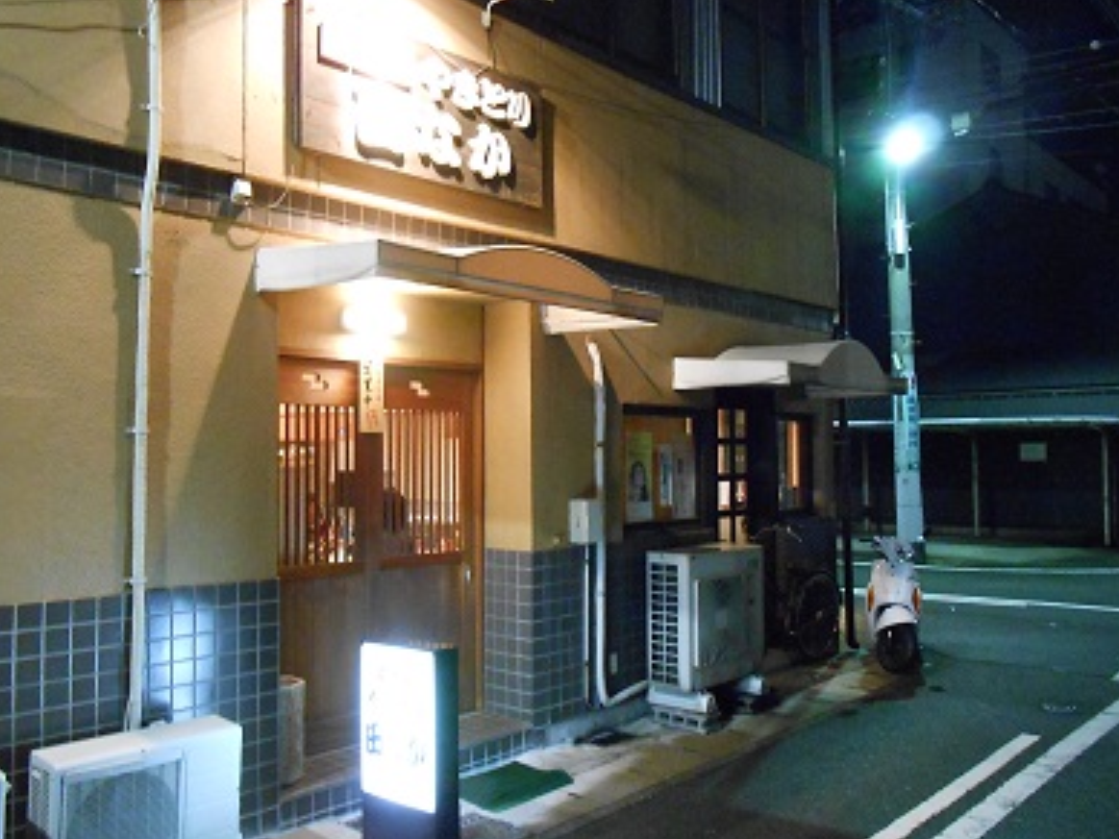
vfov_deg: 46.8
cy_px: 418
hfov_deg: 60.0
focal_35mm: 30
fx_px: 970
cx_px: 545
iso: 800
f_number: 3.5
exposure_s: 1/3
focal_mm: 4.6
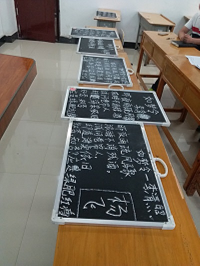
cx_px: 100
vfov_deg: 63.4
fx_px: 215
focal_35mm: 28
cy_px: 133
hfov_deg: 49.8
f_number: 1.9
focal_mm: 3.7
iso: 160
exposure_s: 1/25
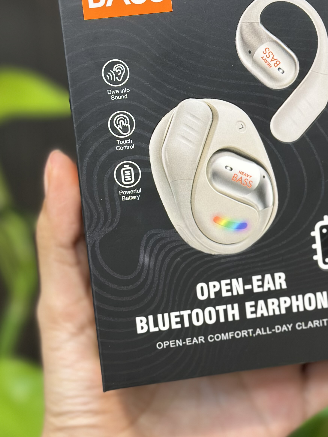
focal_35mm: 83
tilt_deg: -24.6
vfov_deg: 23.5
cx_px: 239
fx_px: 1049
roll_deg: -0.5
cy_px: 153
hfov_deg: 17.7
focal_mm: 6.86
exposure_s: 1/100
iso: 125
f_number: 1.78
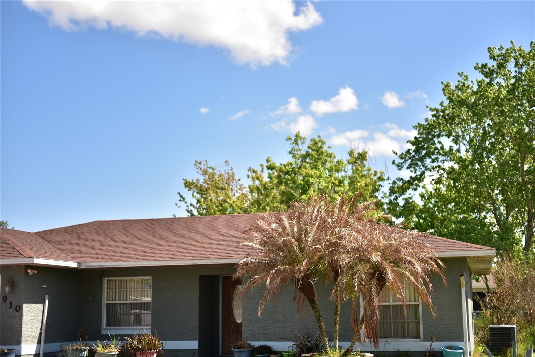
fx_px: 743
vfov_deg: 27.0
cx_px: 268
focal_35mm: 50
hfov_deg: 39.6
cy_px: 178
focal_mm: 50
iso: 100
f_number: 1.8
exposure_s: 1/3200
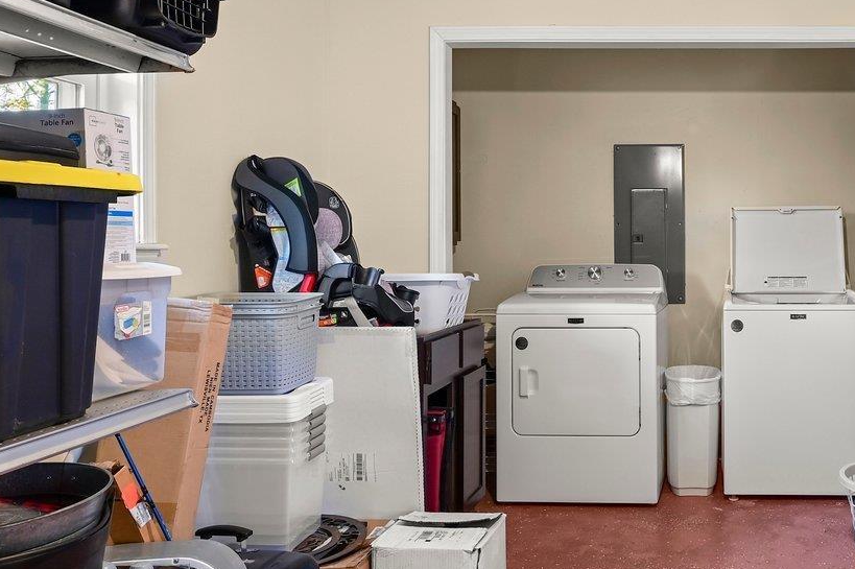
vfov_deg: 37.8
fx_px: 831
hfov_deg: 50.8
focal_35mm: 35
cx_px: 697
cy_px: 250
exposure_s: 1.6
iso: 200
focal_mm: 14
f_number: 10
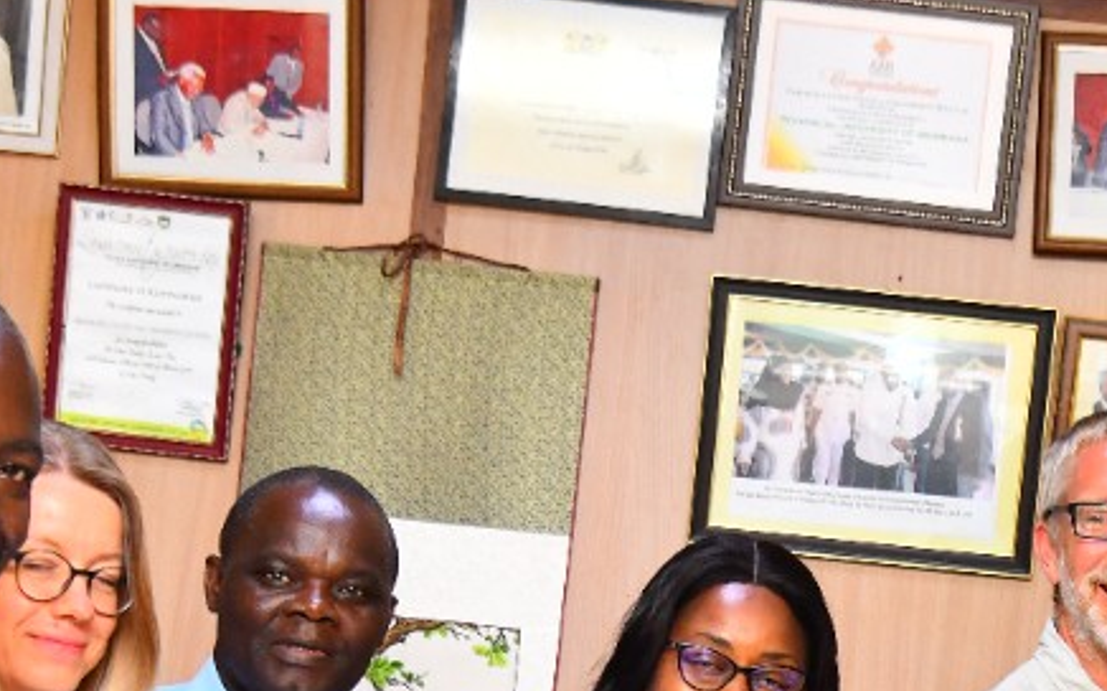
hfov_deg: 17.8
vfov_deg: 11.1
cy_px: 836
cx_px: 906
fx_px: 3498
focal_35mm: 116
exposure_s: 1/160
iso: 1000
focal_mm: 31
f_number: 4.5
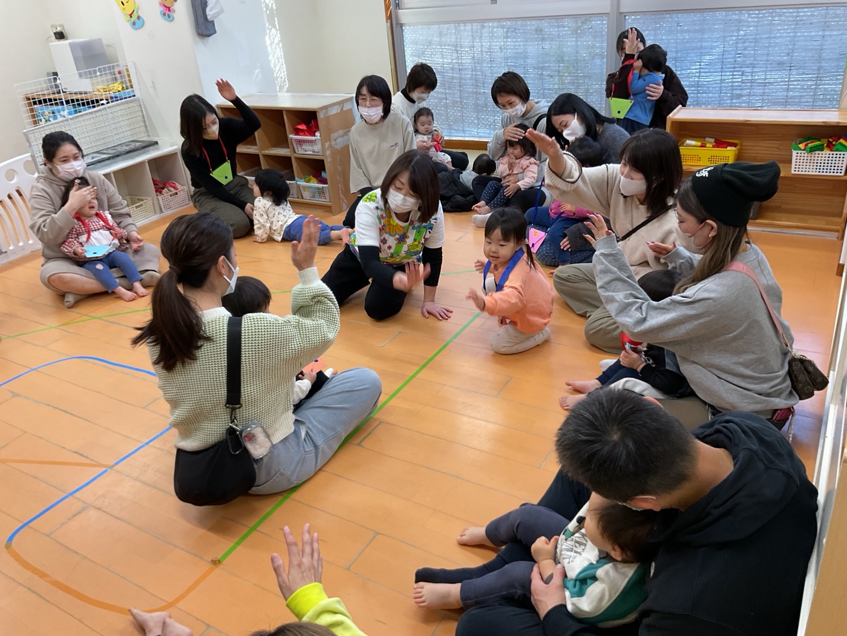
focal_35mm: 29
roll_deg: +5.3
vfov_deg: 48.2
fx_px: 710
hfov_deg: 61.7
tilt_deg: -27.5
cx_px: 424
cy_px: 318
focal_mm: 3
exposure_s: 1/60
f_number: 1.8
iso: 40
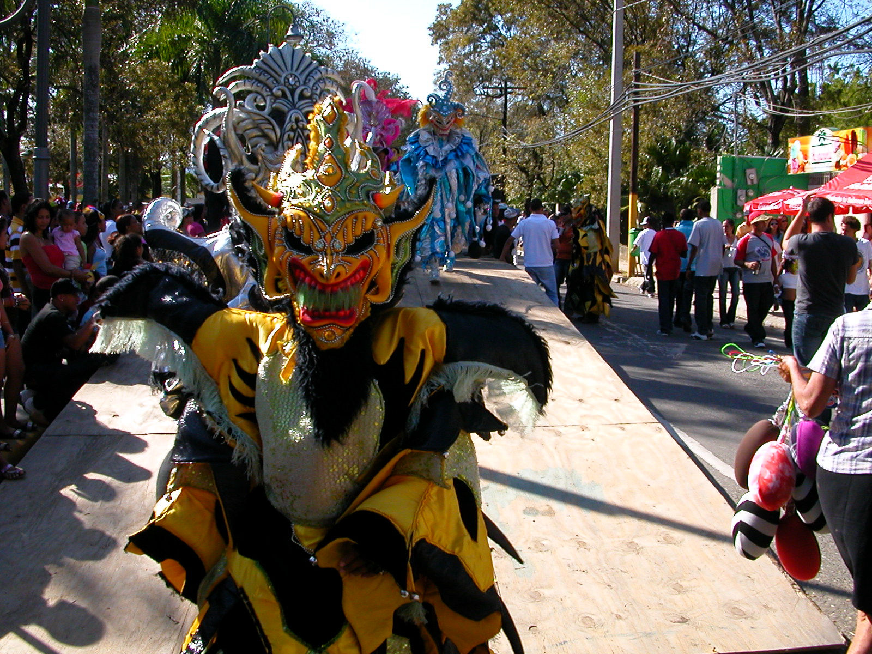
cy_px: 327
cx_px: 436
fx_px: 932
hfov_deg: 50.1
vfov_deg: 38.7
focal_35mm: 37
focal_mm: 5.6
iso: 100
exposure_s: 1/328
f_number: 4.5
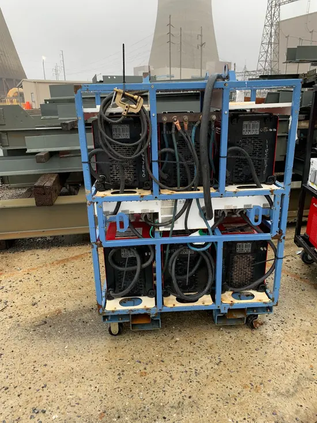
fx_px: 317
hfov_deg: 53.1
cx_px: 158
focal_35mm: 26
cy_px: 212
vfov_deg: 67.3
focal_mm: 4.25
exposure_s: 1/121
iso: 40
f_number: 1.8
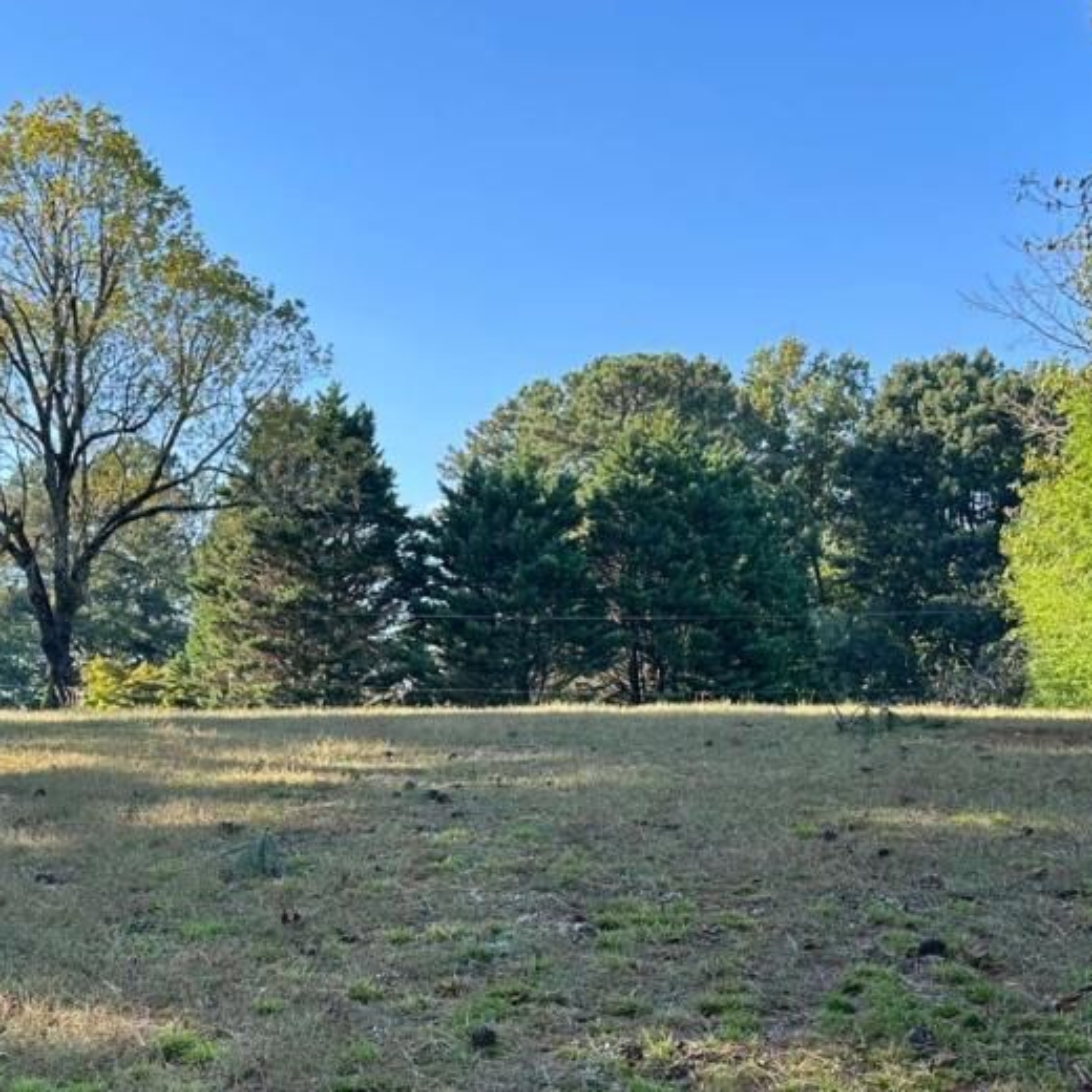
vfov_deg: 33.7
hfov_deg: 34.2
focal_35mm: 49
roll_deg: -0.3
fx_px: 1749
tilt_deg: -3.7
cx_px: 334
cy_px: 861
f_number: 1.78
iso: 80
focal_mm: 6.86
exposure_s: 1/699
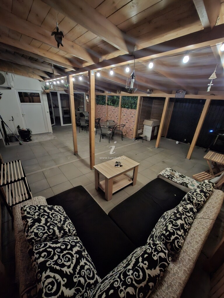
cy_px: 149
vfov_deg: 106.2
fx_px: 112
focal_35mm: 13
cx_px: 112
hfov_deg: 89.9
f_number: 2.2
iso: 800
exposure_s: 1/4
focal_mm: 1.74
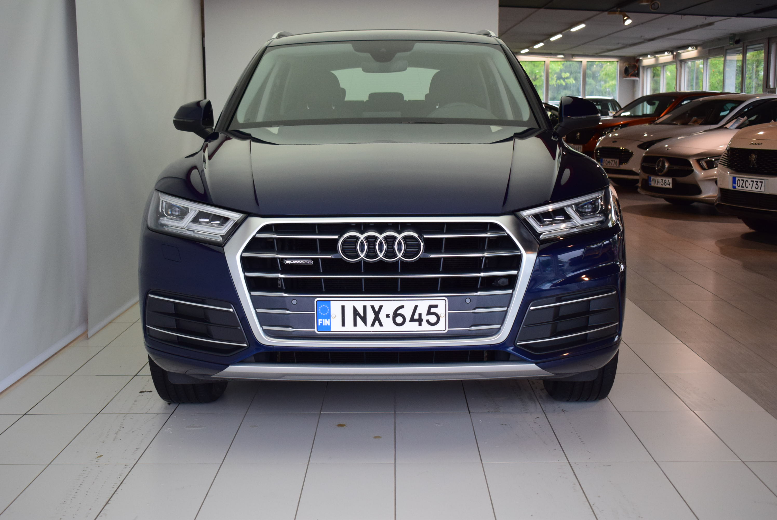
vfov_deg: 29.0
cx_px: 388
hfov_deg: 42.3
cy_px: 260
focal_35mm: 46
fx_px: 1004
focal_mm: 31
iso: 1600
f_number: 4.2
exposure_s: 1/640
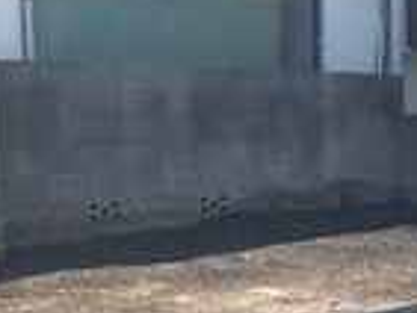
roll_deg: -1.6
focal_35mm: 127
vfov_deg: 11.3
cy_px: 434
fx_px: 1531
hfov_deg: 15.0
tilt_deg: -11.8
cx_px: 506
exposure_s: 1/929
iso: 20
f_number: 1.8
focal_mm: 3.99
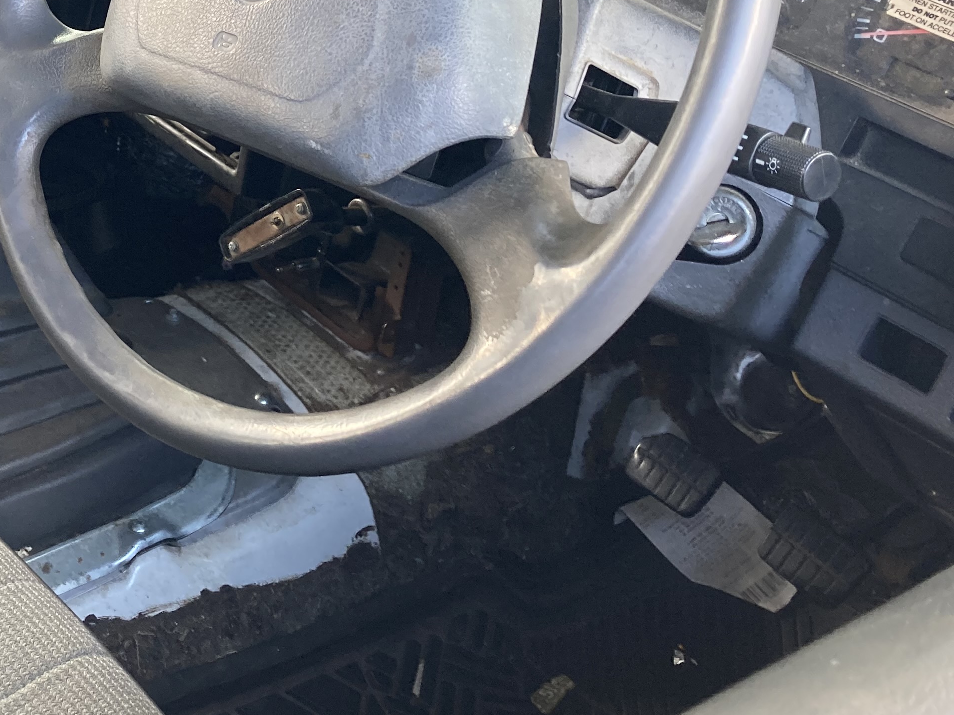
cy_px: 93
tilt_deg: -23.2
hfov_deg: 31.3
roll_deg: +2.4
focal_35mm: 59
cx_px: 108
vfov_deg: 24.2
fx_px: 1626
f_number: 1.8
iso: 80
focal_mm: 3.99
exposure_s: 1/67
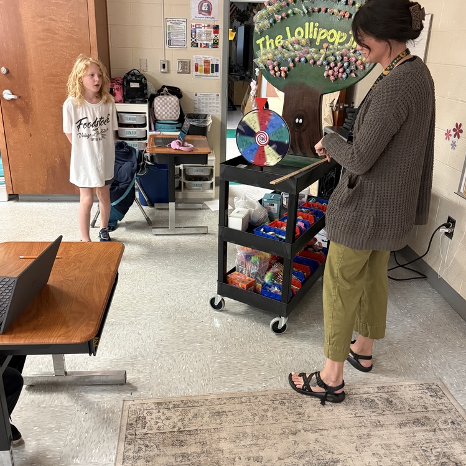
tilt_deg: -19.2
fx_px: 442
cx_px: 236
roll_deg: -2.5
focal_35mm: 29
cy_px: 202
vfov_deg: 55.4
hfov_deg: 55.6
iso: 640
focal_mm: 6.76
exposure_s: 1/60
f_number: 1.78
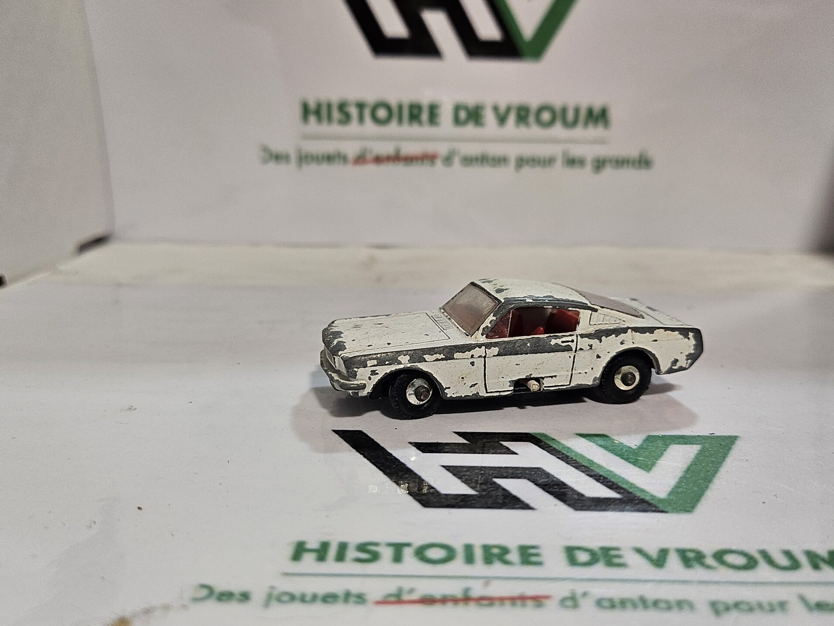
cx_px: 436
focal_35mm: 32
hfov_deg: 56.8
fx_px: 771
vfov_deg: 44.1
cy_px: 333
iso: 100
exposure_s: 1/100
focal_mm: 5
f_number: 1.8
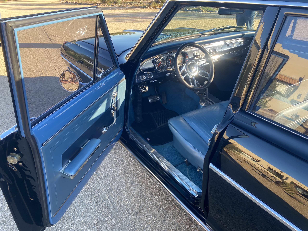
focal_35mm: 26
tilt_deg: -30.1
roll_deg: +1.4
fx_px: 231
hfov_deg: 67.3
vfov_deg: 53.1
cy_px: 116
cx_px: 154
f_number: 1.8
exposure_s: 1/156
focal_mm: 4.25
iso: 32
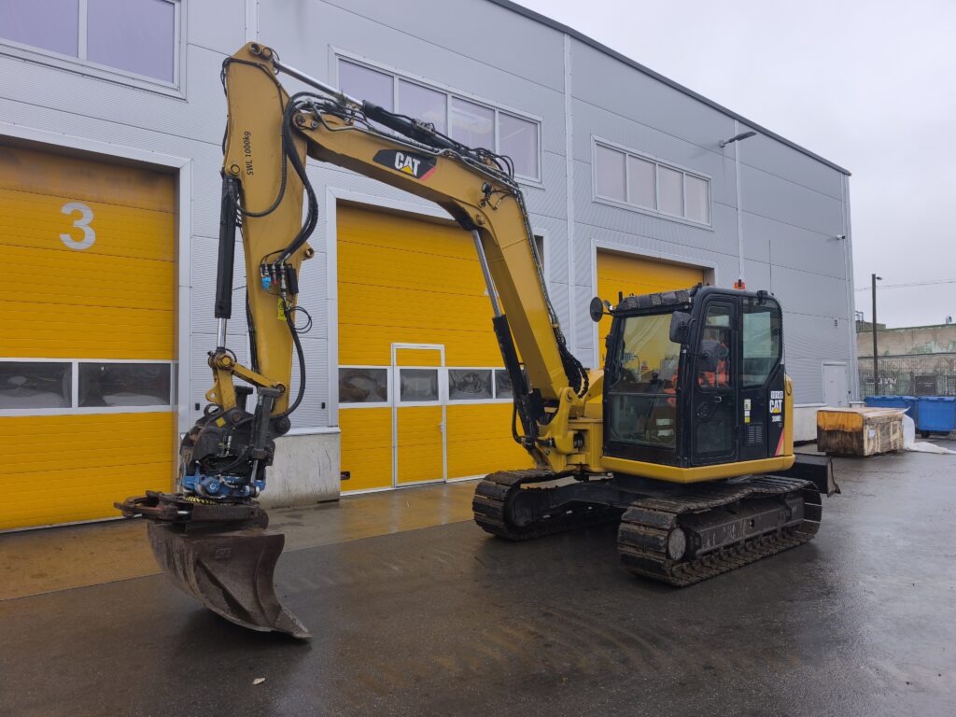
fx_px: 635
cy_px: 358
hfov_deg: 73.9
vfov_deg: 58.9
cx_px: 478
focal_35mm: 23
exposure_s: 1/266
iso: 50
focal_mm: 6.57
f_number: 1.6
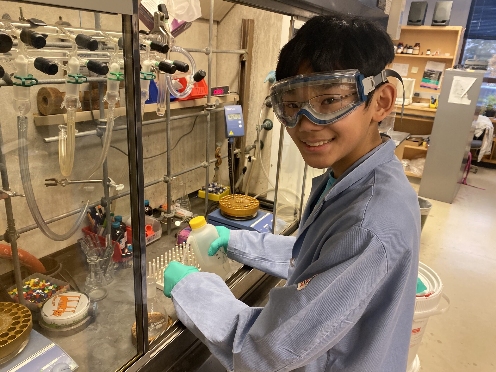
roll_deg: -3.4
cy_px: 186
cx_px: 248
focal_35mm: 26
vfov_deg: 53.1
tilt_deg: -19.6
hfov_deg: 67.3
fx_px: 373
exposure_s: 1/60
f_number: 1.8
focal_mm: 4.25
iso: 250
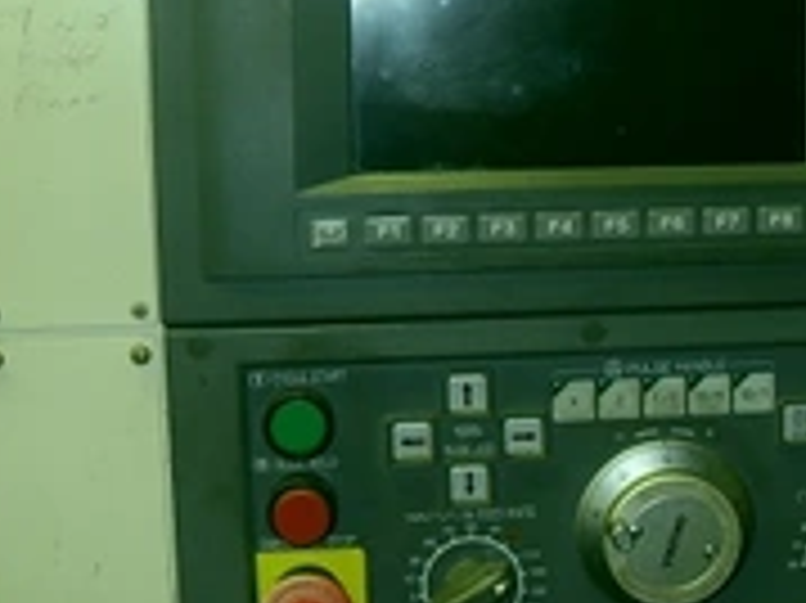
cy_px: 148
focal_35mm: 76
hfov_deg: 25.0
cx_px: 702
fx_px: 1768
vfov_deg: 19.2
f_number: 2.8
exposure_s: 1/45
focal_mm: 6.3
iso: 100
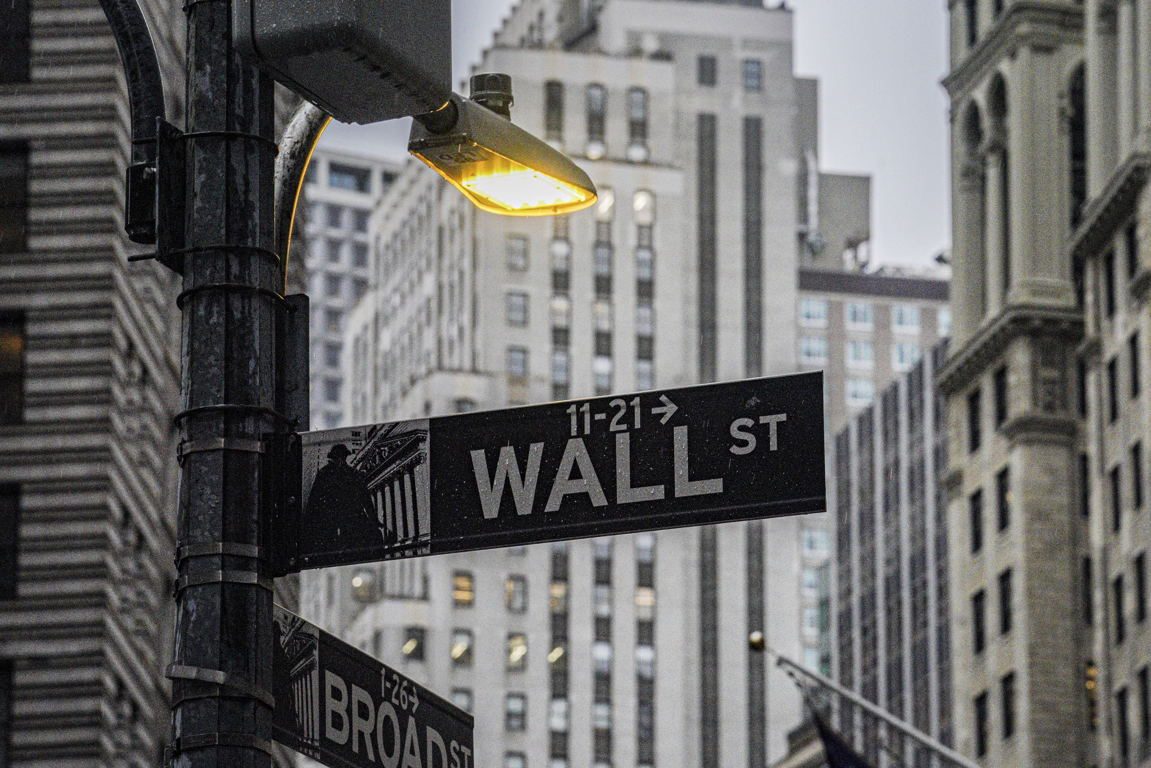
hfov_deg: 12.5
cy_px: 384
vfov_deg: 8.3
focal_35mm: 165
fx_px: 5275
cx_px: 576
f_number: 11
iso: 5000
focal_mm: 165
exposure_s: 1/500
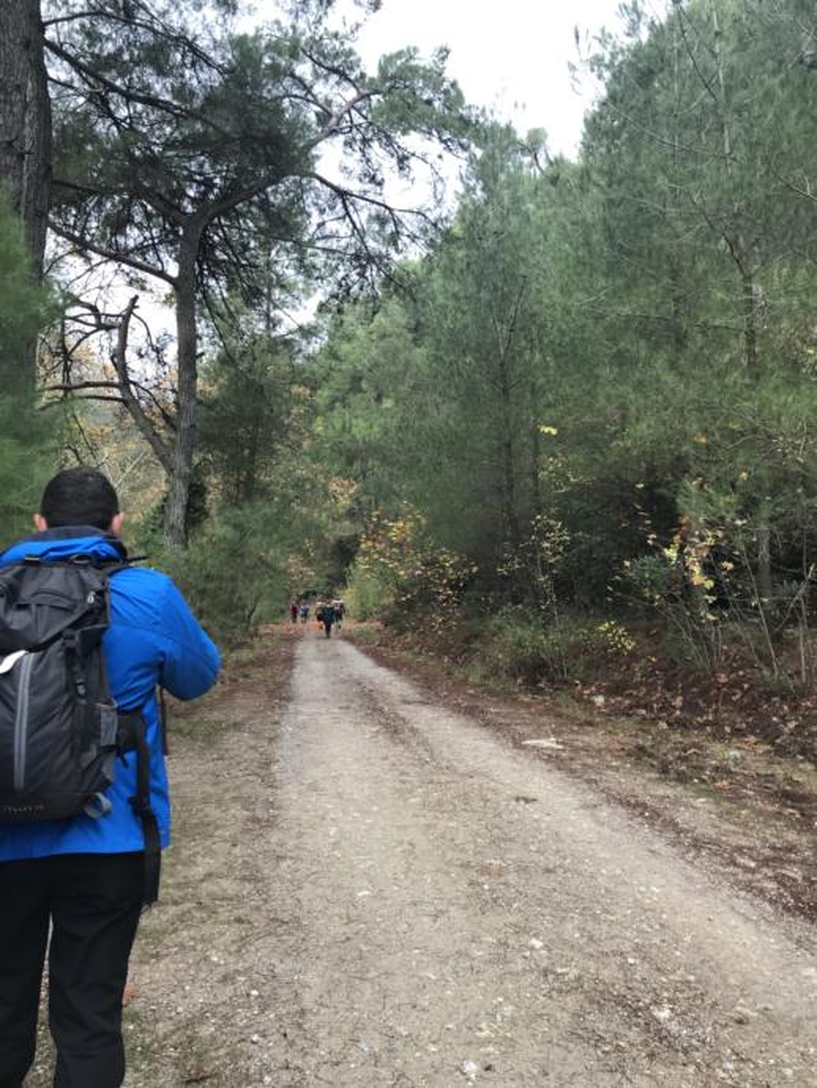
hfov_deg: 49.8
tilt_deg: +6.0
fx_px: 881
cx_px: 408
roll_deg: -1.3
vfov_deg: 63.4
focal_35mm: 28
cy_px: 544
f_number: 1.8
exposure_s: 1/100
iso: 25
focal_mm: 3.99
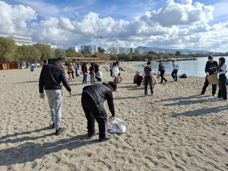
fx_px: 151
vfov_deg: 58.9
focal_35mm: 23
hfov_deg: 73.9
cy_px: 86
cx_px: 114
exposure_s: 1/2427
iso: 50
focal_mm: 5.54
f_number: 1.8
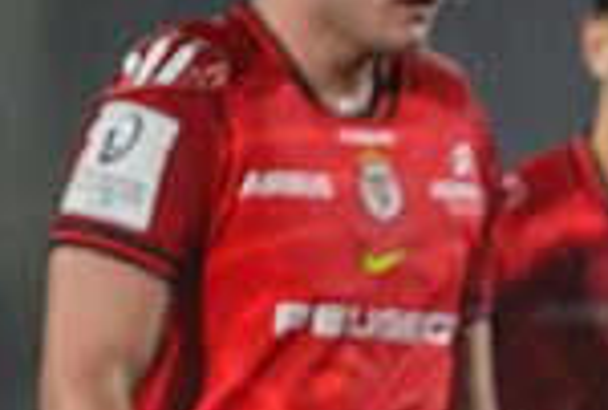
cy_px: 702
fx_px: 32321
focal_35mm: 1908
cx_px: 1162
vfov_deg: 0.7
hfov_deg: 1.1
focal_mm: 400
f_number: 3.2
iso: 4000
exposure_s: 1/2500
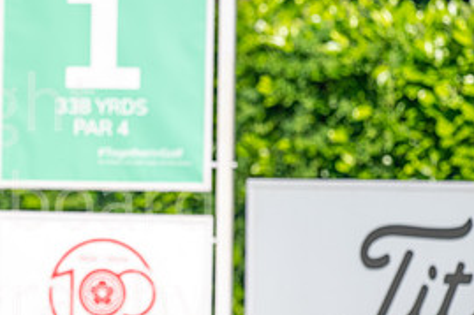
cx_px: -12
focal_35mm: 648
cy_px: 217
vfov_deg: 2.1
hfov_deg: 3.2
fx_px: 8526
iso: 200
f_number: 5
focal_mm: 300
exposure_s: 1/3200
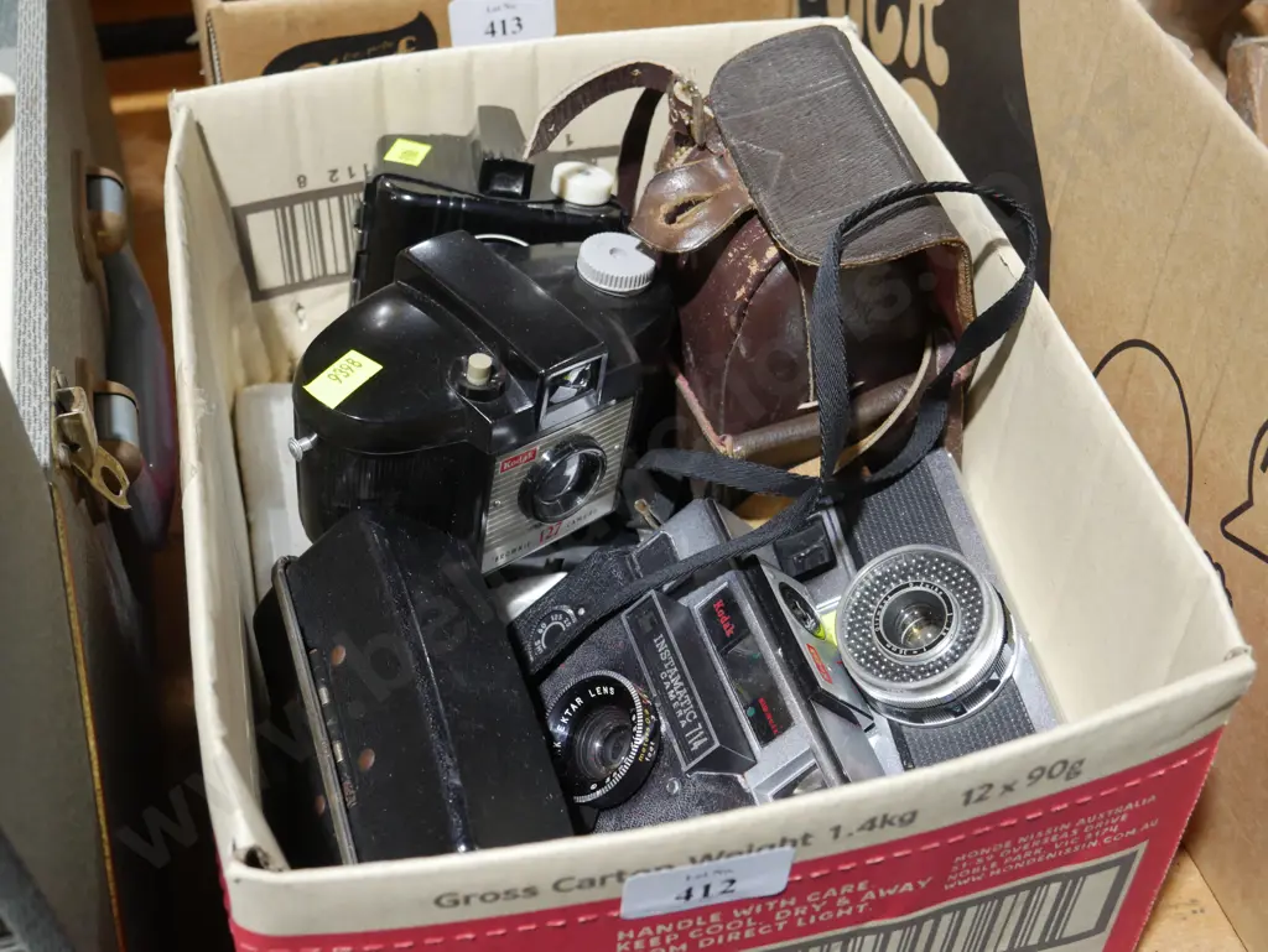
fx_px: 1759
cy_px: 476
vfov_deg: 30.3
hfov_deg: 39.6
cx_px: 634
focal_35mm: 48
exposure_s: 1/60
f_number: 5.2
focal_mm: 24
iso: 1000
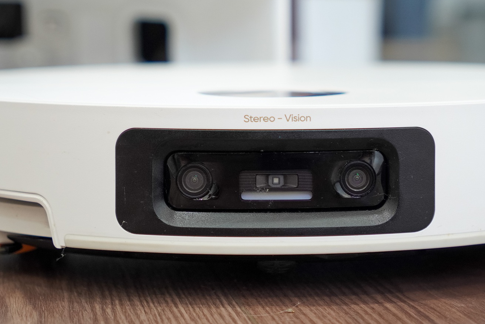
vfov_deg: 15.1
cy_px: 123
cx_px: 293
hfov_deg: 22.4
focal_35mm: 91
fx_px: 1221
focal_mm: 39.6
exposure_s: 1/80
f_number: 3.2
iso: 640
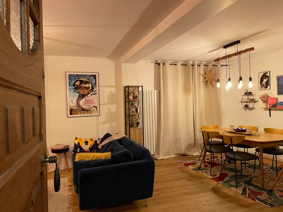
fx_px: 213
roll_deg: +1.8
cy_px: 106
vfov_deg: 53.1
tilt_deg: -0.1
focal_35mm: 26
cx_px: 142
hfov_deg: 67.3
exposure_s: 1/49
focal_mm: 4.2
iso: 400
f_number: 1.6
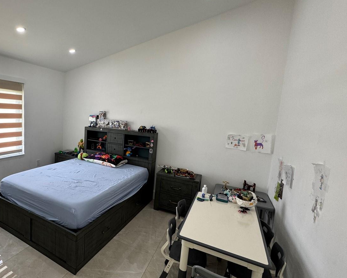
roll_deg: -2.1
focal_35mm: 20
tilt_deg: -7.3
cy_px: 138
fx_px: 205
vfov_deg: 68.1
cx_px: 94
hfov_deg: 75.5
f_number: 2.2
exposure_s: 1/99
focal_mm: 2.22
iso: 100
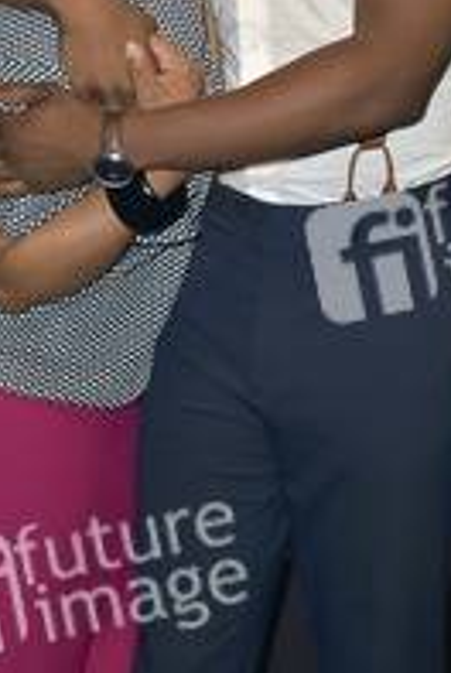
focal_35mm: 142
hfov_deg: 9.7
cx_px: 173
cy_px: 72
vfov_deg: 14.3
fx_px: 2659
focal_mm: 70
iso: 500
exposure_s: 1/320
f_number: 6.3
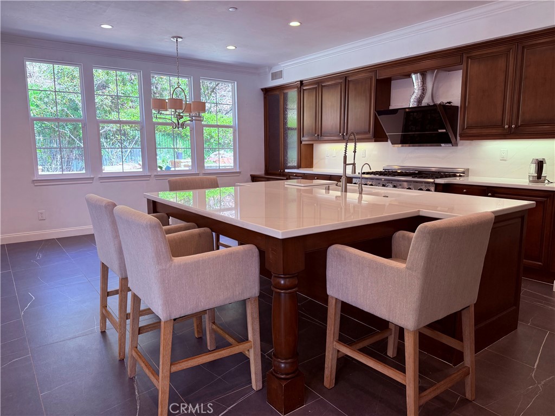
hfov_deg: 71.6
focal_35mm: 24
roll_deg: +0.1
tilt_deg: -8.4
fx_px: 385
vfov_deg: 56.8
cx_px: 278
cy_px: 208
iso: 160
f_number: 1.78
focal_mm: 6.76
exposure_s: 1/120
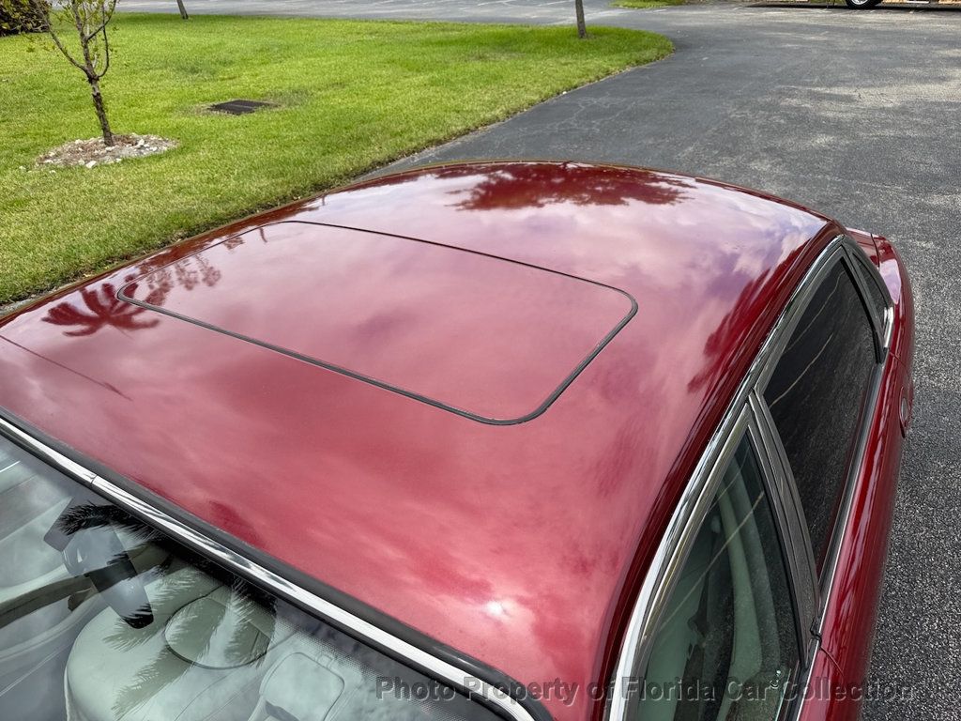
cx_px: 480
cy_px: 360
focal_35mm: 24
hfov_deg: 71.6
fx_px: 666
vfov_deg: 56.8
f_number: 1.78
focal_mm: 6.76
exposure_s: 1/3584
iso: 80
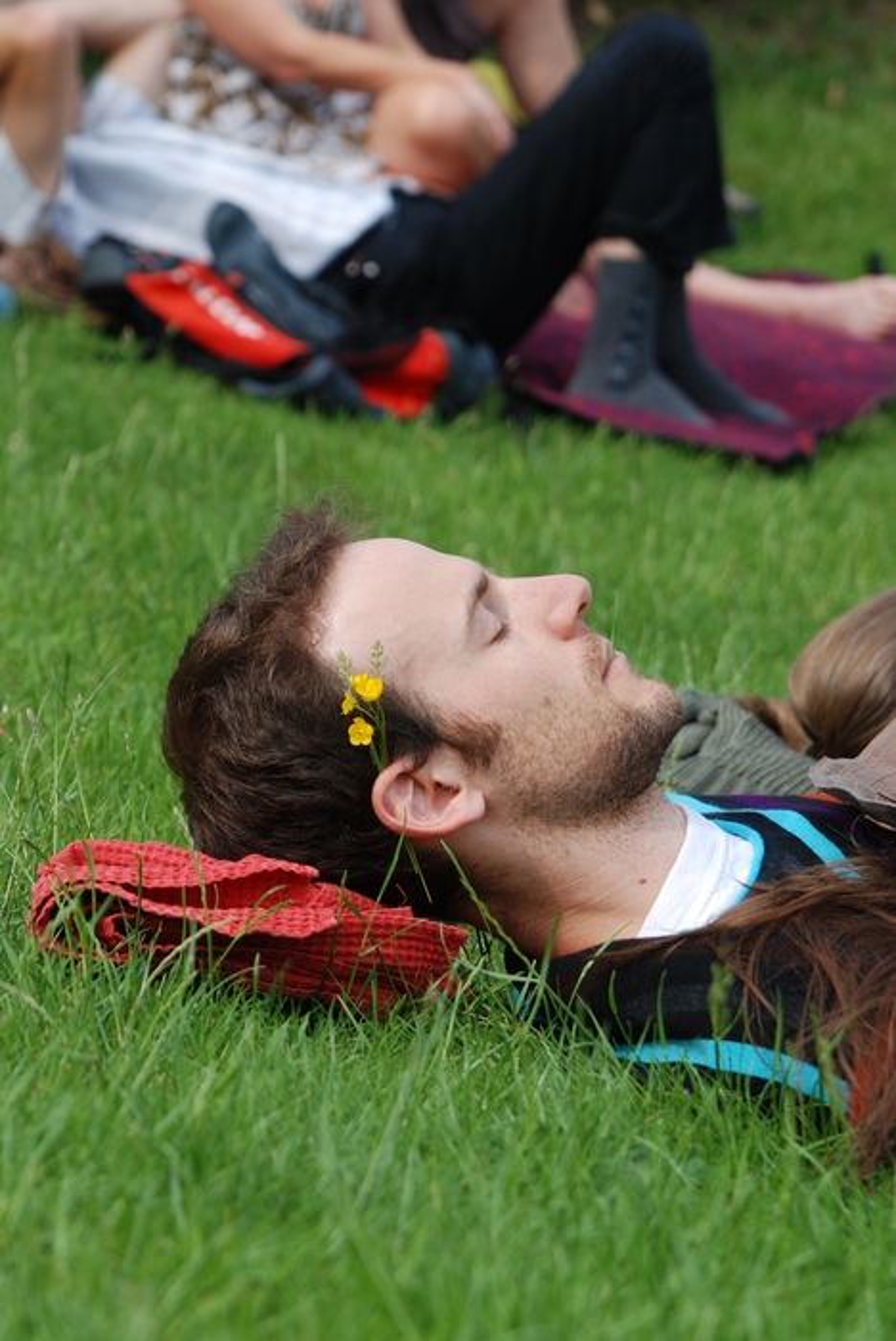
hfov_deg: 13.1
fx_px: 3912
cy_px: 670
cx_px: 448
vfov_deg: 19.4
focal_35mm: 105
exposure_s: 1/400
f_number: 5
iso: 125
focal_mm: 70
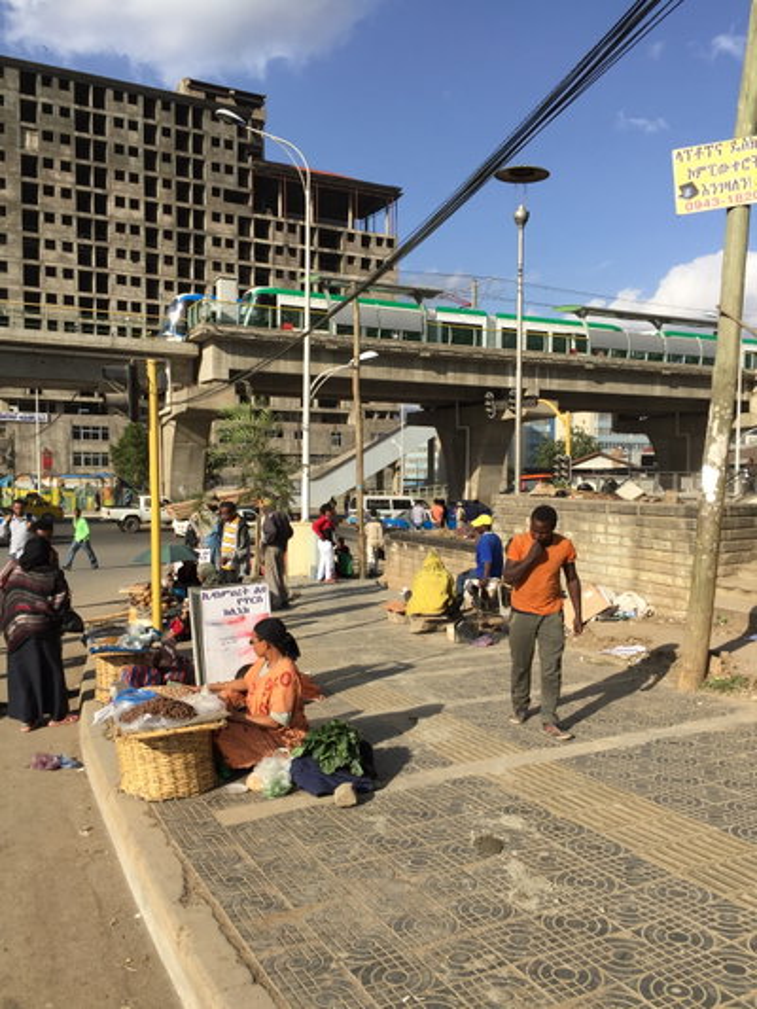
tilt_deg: -0.4
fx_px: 845
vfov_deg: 61.6
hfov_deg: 48.2
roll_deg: -0.8
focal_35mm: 29
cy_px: 504
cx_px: 378
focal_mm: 4.15
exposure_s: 1/1721
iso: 32
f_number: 2.2
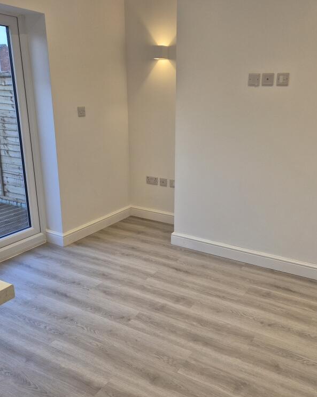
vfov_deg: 57.2
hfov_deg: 47.0
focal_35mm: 31
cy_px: 196
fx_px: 364
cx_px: 180
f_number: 1.8
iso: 80
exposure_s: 1/100
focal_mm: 5.4
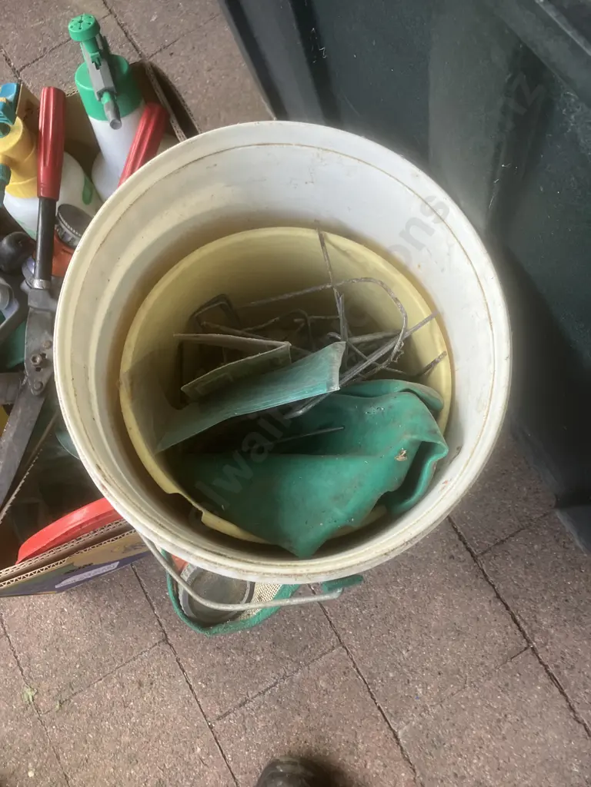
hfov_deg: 49.7
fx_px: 637
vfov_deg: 63.4
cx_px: 296
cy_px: 394
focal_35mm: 28
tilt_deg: -70.8
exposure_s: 1/110
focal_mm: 3.99
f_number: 1.8
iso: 80
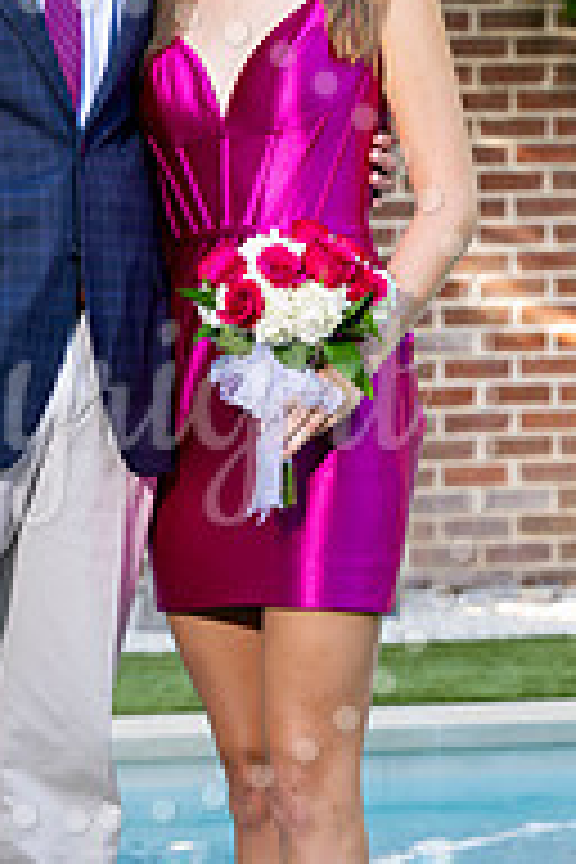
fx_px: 5616
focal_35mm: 234
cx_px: 76
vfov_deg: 8.8
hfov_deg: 5.9
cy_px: 405
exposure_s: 1/200
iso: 400
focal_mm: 100
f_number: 5
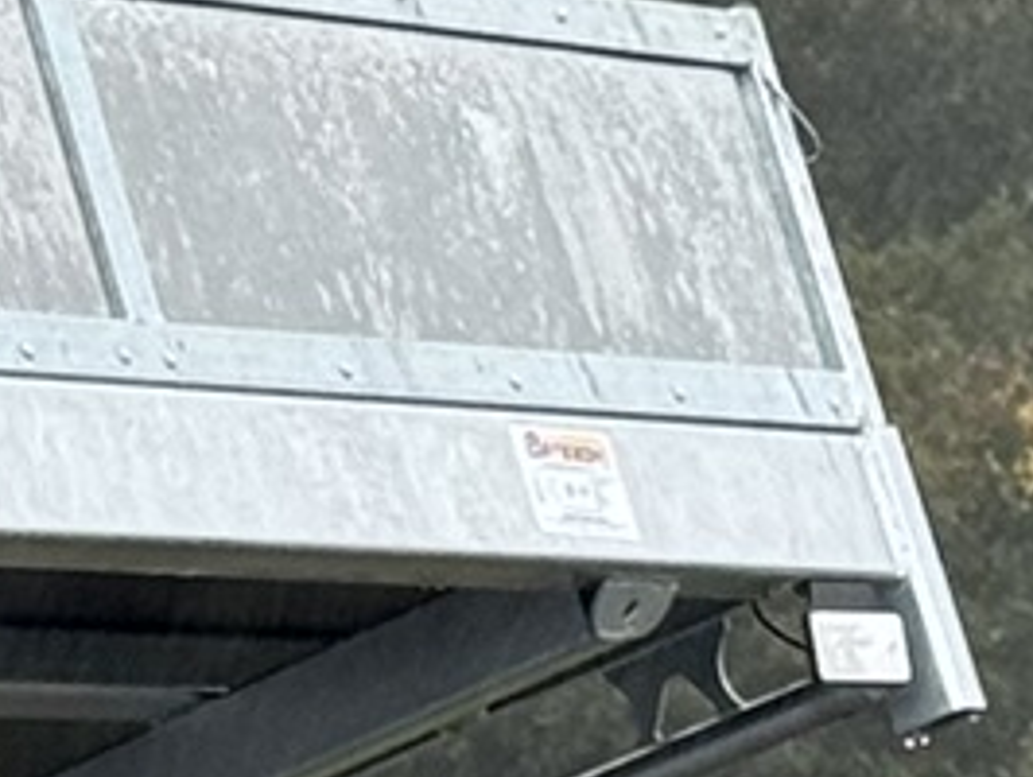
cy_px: 1647
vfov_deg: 4.0
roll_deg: +2.1
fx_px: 11022
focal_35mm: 369
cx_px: -1107
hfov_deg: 5.3
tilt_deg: -4.3
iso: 100
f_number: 1.78
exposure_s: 1/60
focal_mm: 6.76
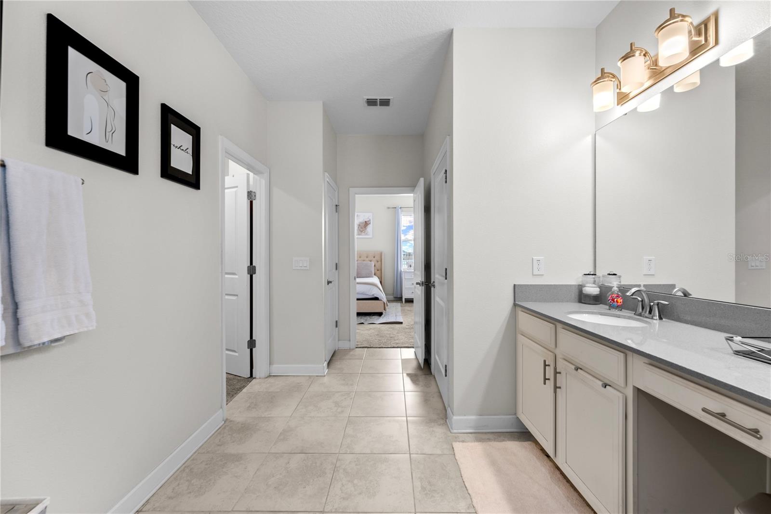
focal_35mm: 14
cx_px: 386
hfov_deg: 104.2
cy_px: 257
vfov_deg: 81.3
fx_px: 300
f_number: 9
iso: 250
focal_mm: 14
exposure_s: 1/2.5
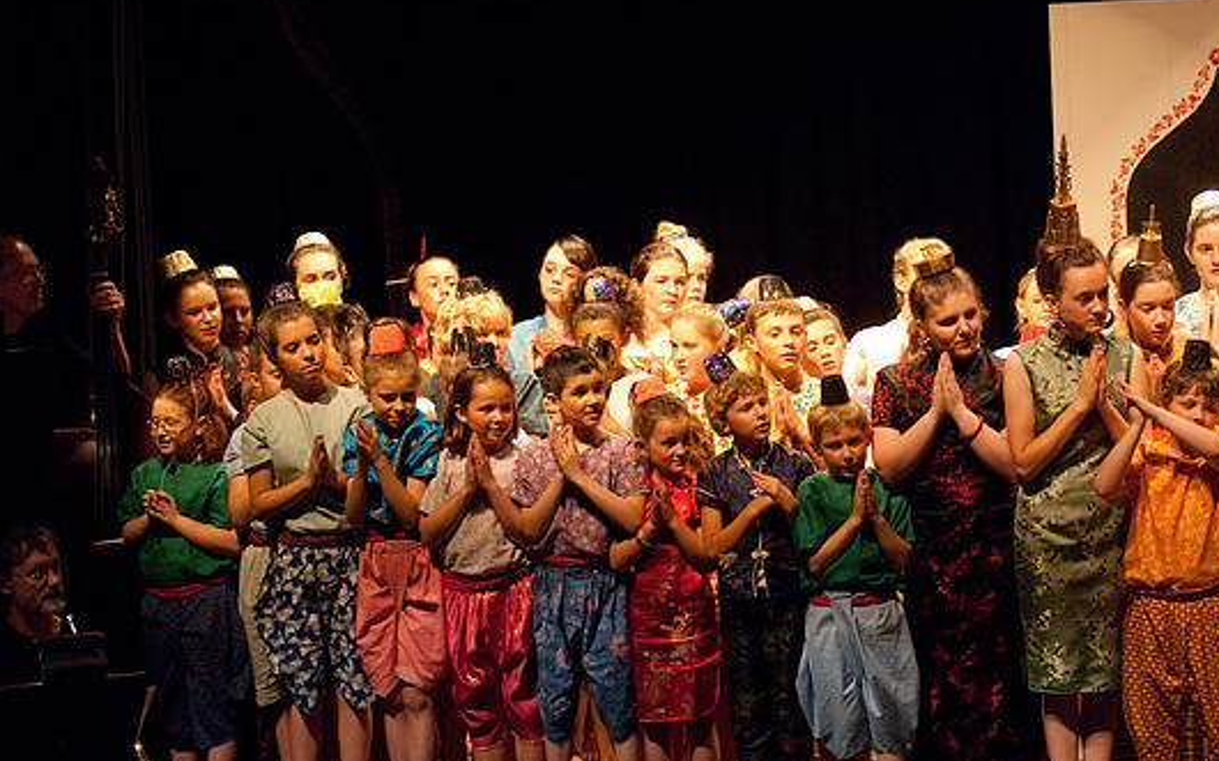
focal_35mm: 134
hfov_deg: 15.6
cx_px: 591
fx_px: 4451
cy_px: 414
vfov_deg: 9.8
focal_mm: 80
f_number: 2.8
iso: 1000
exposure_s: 1/125
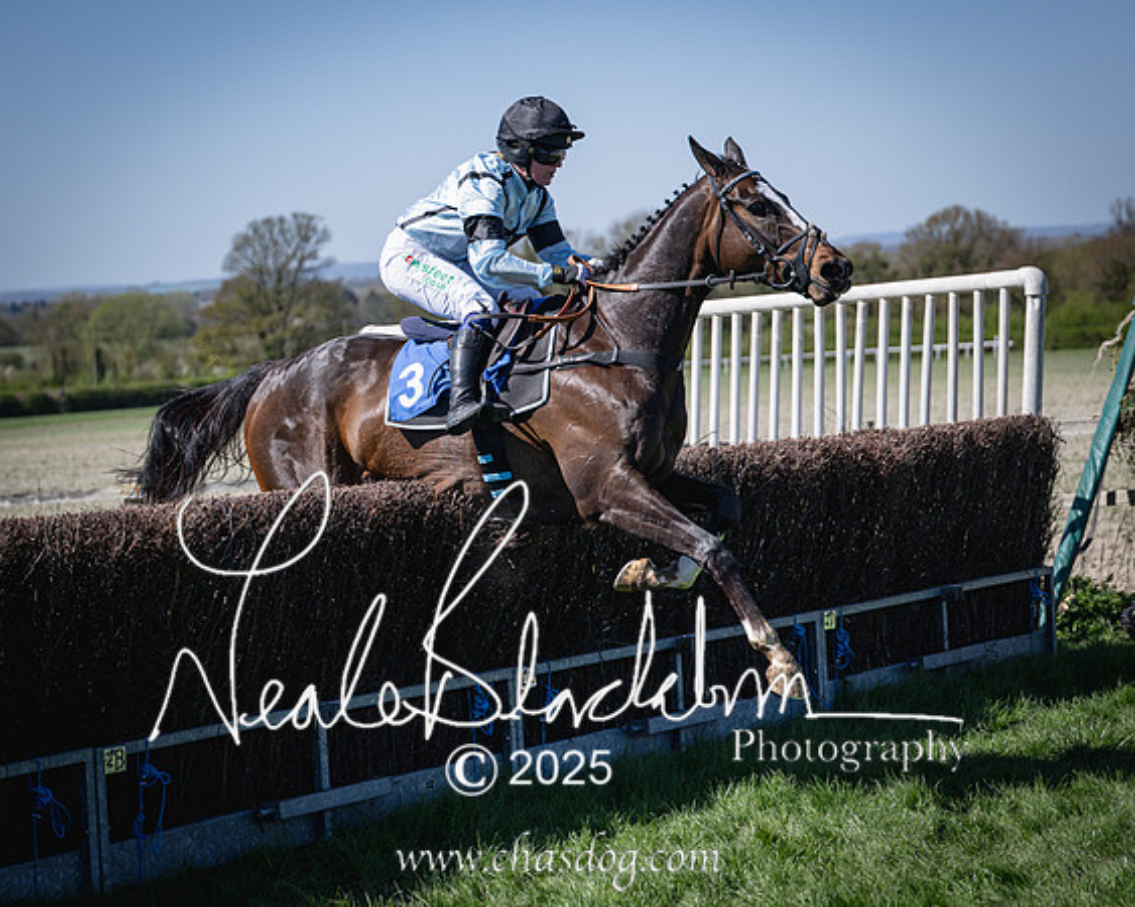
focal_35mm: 95
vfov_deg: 16.2
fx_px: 3195
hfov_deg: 20.1
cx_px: 496
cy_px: 445
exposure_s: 1/2000
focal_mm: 70
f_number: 2.8
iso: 72
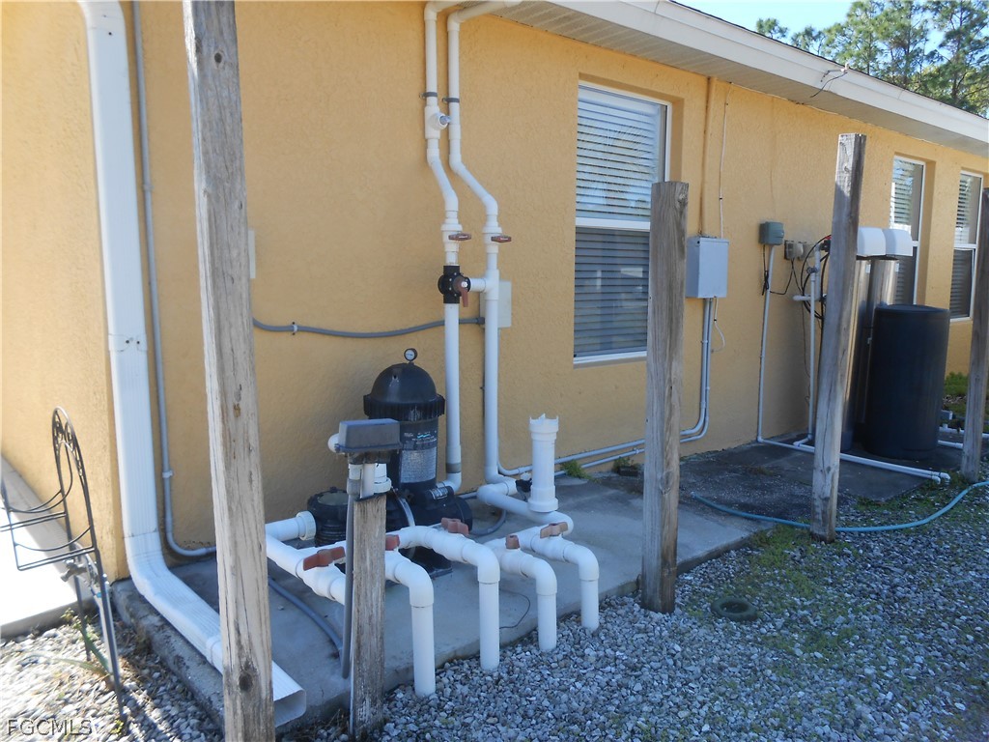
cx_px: 494
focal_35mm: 26
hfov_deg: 67.3
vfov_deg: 53.1
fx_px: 743
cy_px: 371
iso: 80
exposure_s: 1/250
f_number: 3.5
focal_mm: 4.6
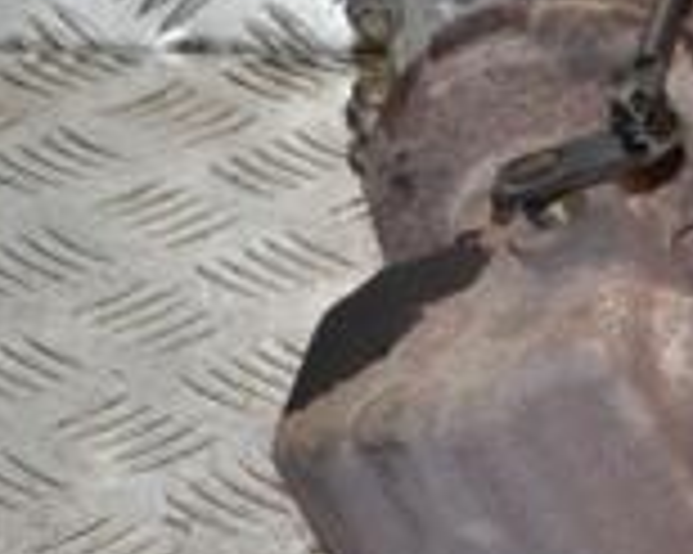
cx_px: 796
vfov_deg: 6.7
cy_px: 369
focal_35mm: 231
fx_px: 4735
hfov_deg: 8.3
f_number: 8
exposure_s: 1/200
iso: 800
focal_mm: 42
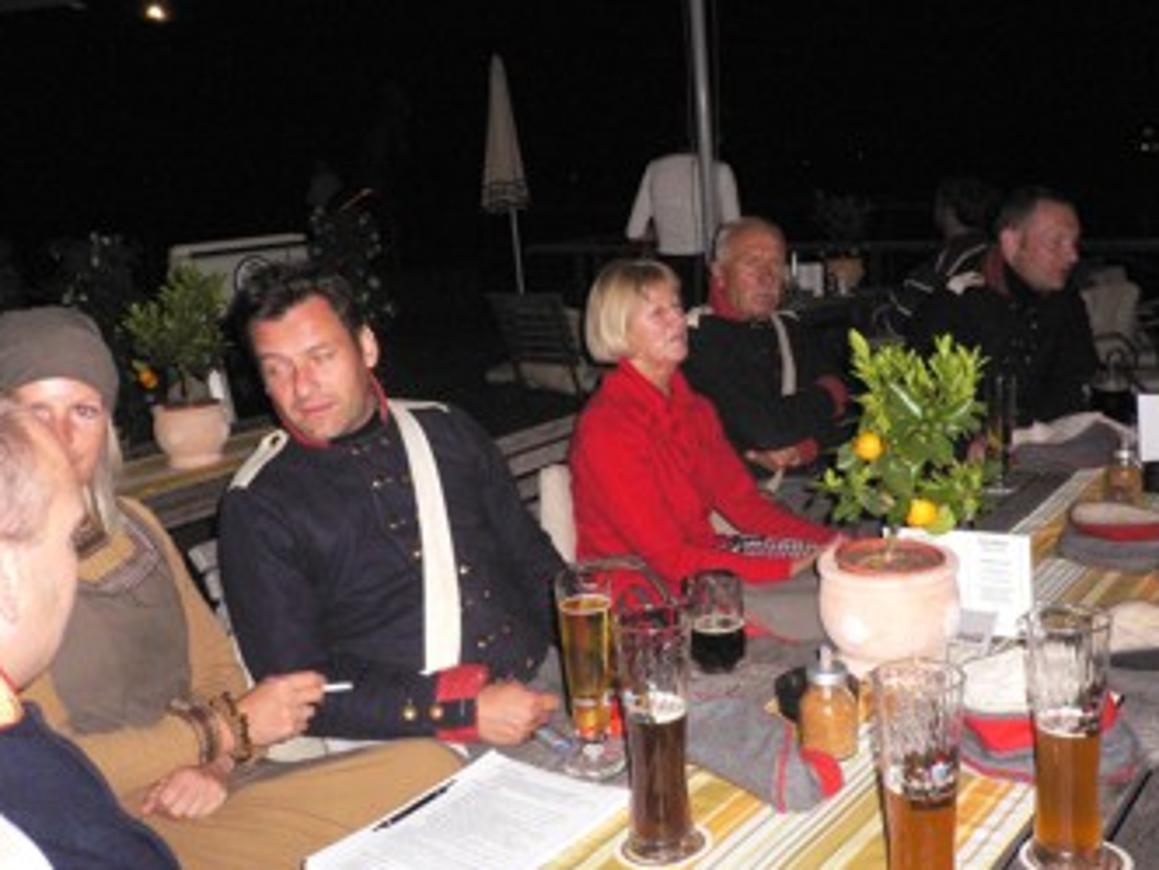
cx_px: 604
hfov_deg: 49.0
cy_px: 437
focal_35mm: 38
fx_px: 1272
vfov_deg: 37.7
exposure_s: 1/60
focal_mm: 5.8
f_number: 2.8
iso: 400
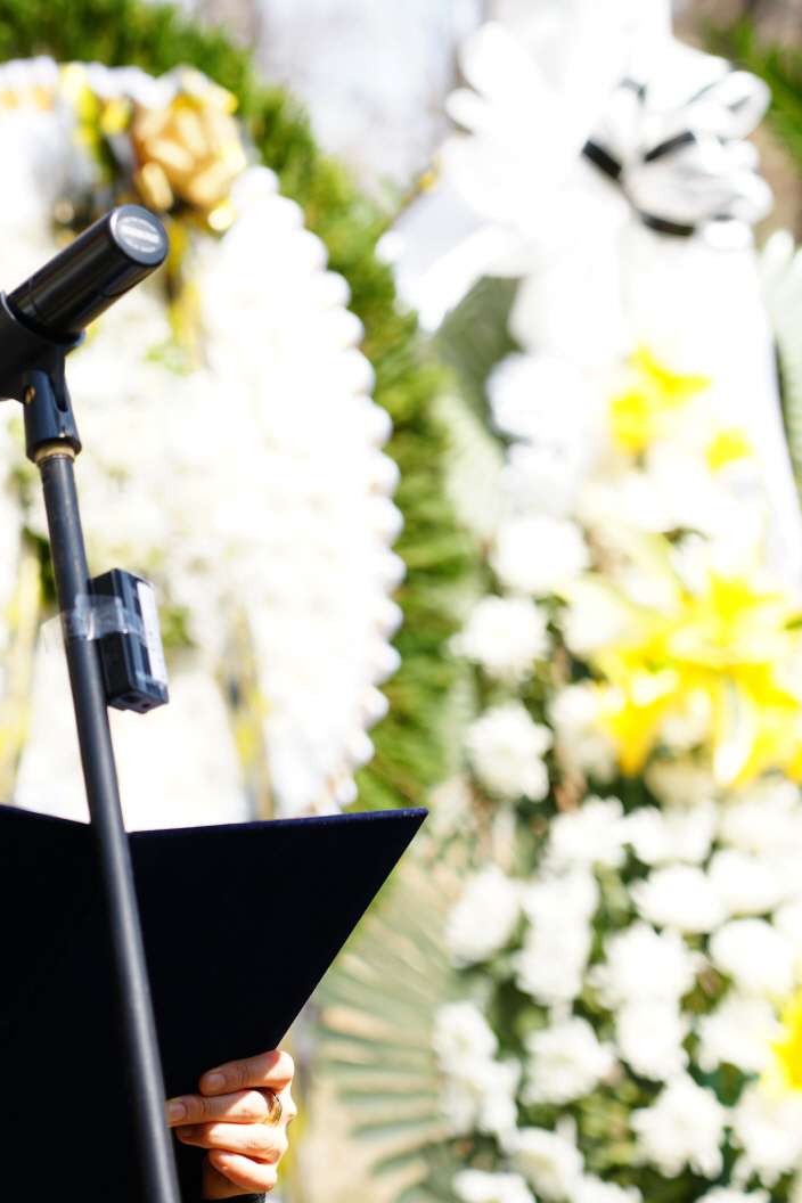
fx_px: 5413
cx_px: 5
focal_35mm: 162
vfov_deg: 12.7
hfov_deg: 8.4
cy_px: 592
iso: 100
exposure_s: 1/160
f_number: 4
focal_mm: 95
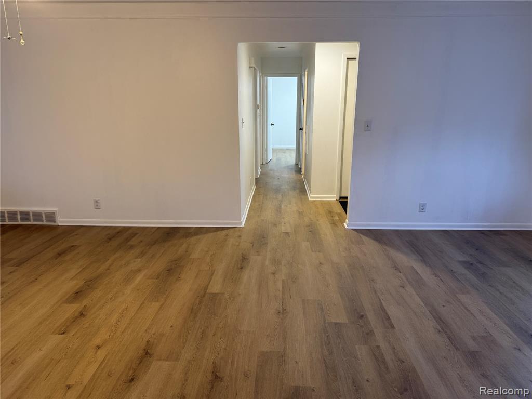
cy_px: 200
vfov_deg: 56.8
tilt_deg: -13.6
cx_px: 266
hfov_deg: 71.6
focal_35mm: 24
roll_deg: -0.3
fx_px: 369
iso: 125
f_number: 1.78
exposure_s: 1/60
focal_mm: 6.76
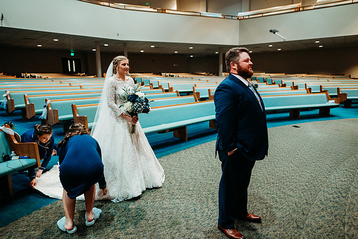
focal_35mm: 24
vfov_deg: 53.2
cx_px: 179
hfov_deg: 73.7
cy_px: 120
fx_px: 239
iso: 2000
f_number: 1.8
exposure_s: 1/100
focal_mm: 24
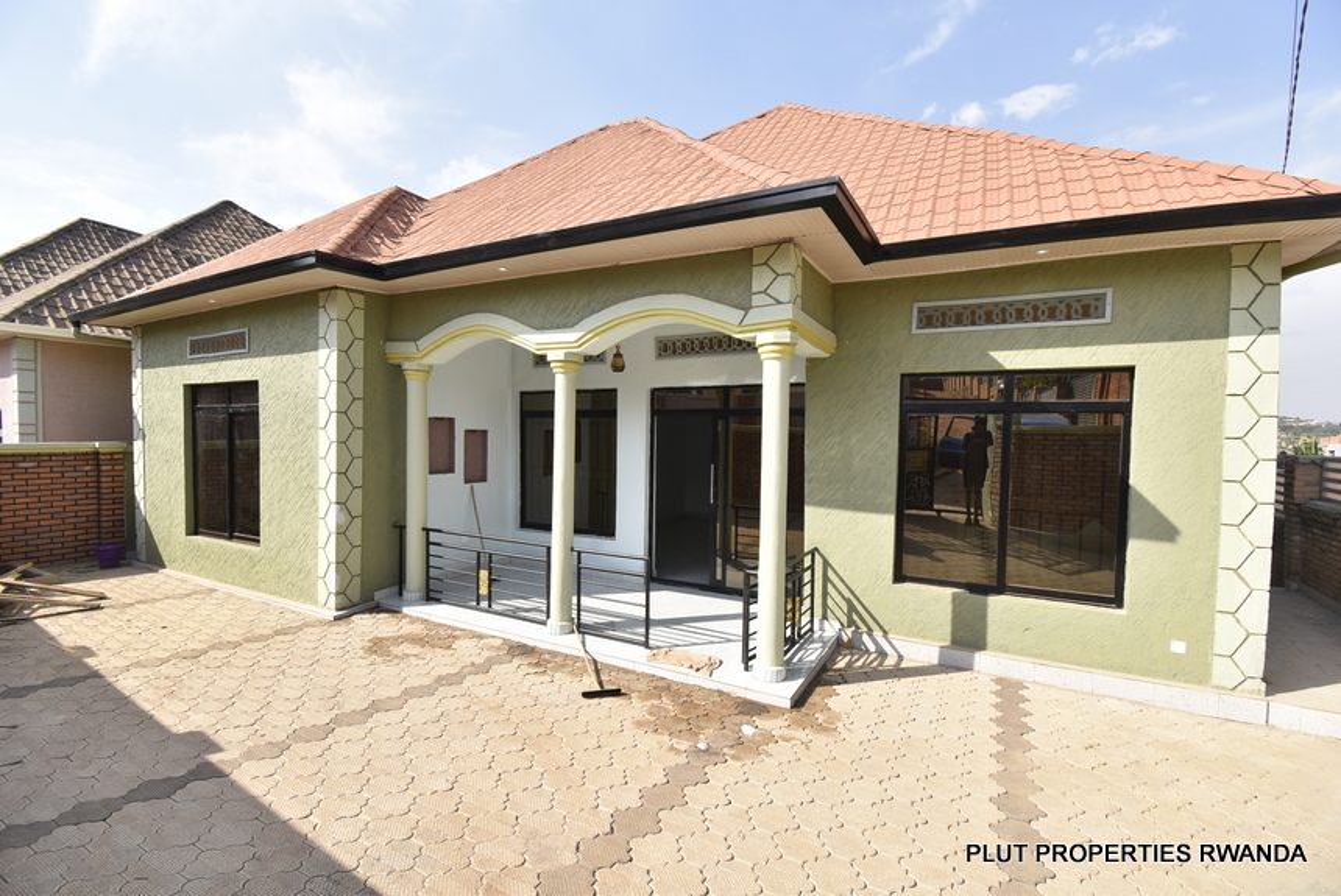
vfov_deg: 77.4
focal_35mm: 15
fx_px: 559
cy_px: 448
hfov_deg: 100.3
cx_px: 670
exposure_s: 1/250
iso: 200
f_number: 8
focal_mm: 10
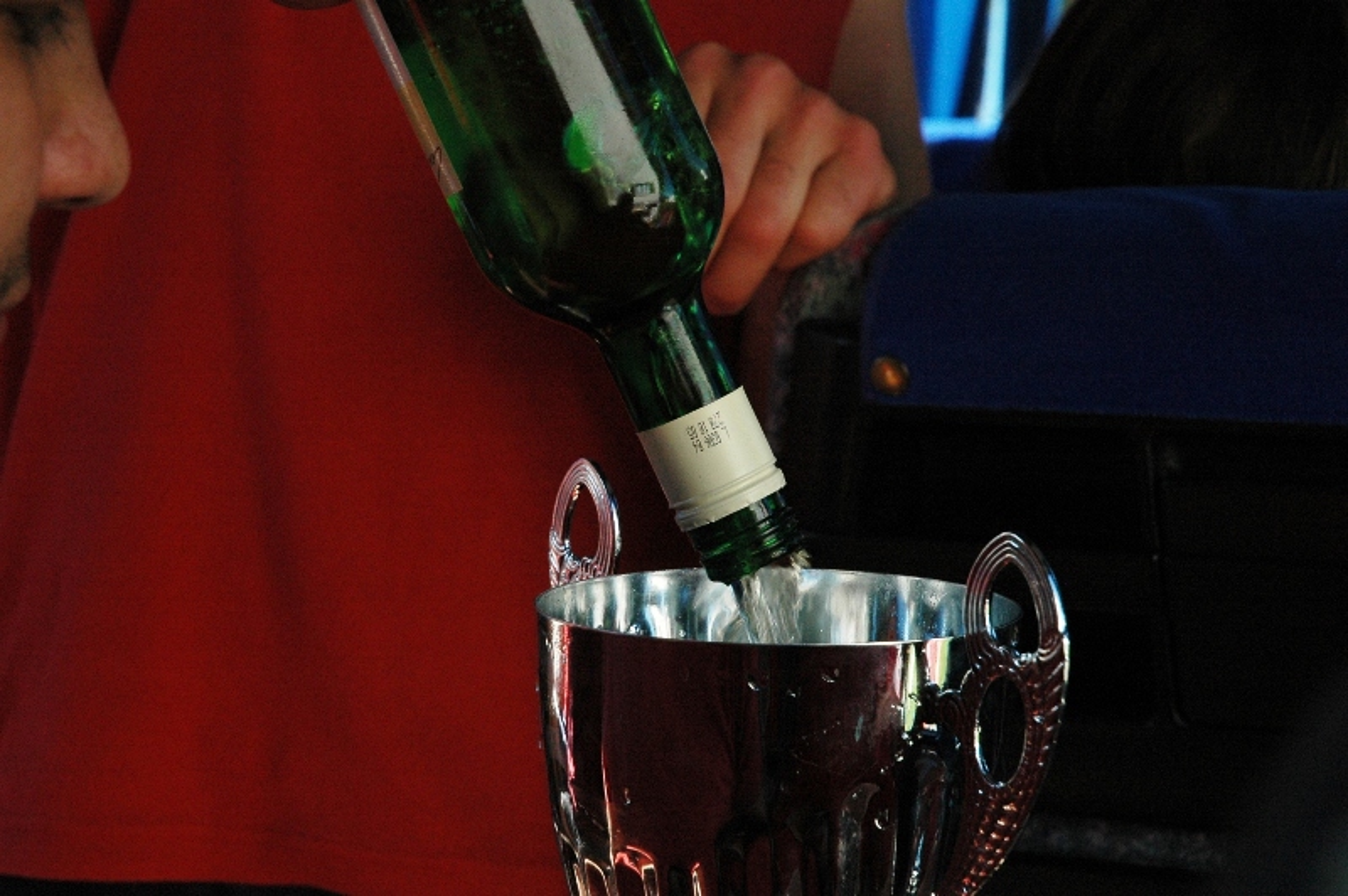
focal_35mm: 93
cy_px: 448
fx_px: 3479
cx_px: 674
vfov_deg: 14.7
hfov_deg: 21.9
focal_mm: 62
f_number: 11
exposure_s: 1/125
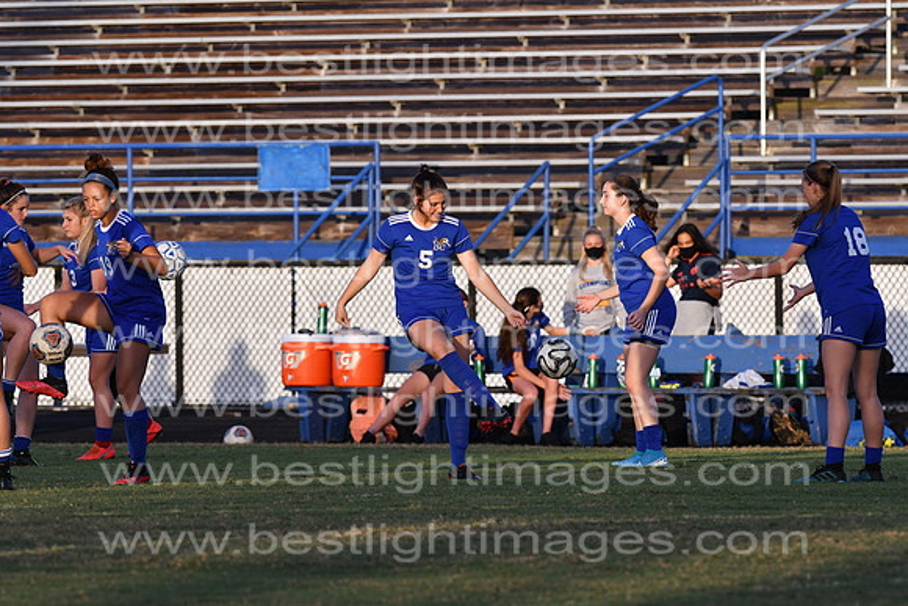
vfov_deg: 3.1
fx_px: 11352
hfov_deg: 4.6
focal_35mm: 450
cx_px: 454
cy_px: 303
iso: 800
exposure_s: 1/2000
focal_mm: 300
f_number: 5.6
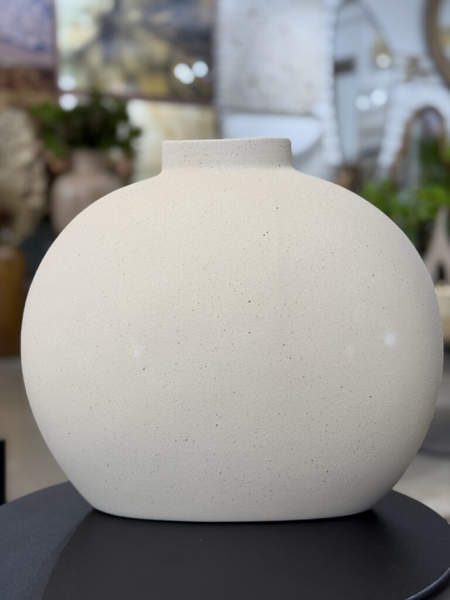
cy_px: 300
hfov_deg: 30.3
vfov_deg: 39.7
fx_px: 832
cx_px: 225
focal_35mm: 48
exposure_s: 1/60
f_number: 1.78
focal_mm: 6.76
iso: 50
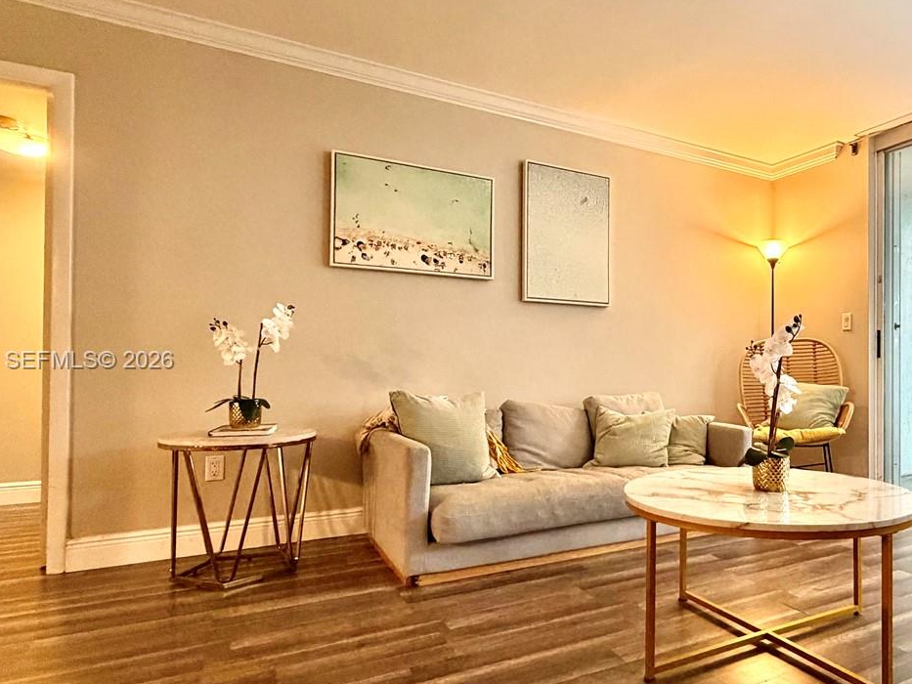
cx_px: 651
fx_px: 632
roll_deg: -0.1
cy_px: 362
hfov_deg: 68.3
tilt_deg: +0.6
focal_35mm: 24
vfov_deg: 56.8
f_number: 2.2
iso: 500
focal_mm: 2.22
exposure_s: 1/60
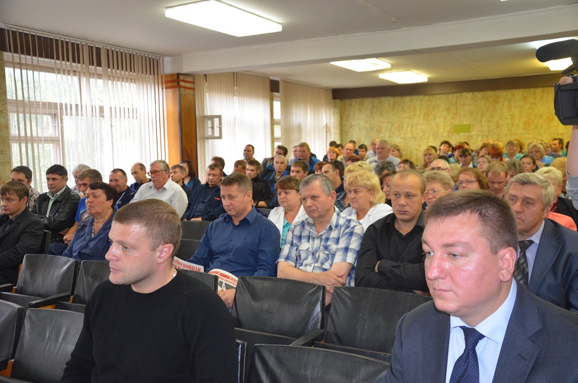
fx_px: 577
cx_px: 289
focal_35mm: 36
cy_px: 192
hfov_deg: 53.2
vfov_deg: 36.7
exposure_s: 1/60
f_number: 3.8
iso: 1250
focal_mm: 24
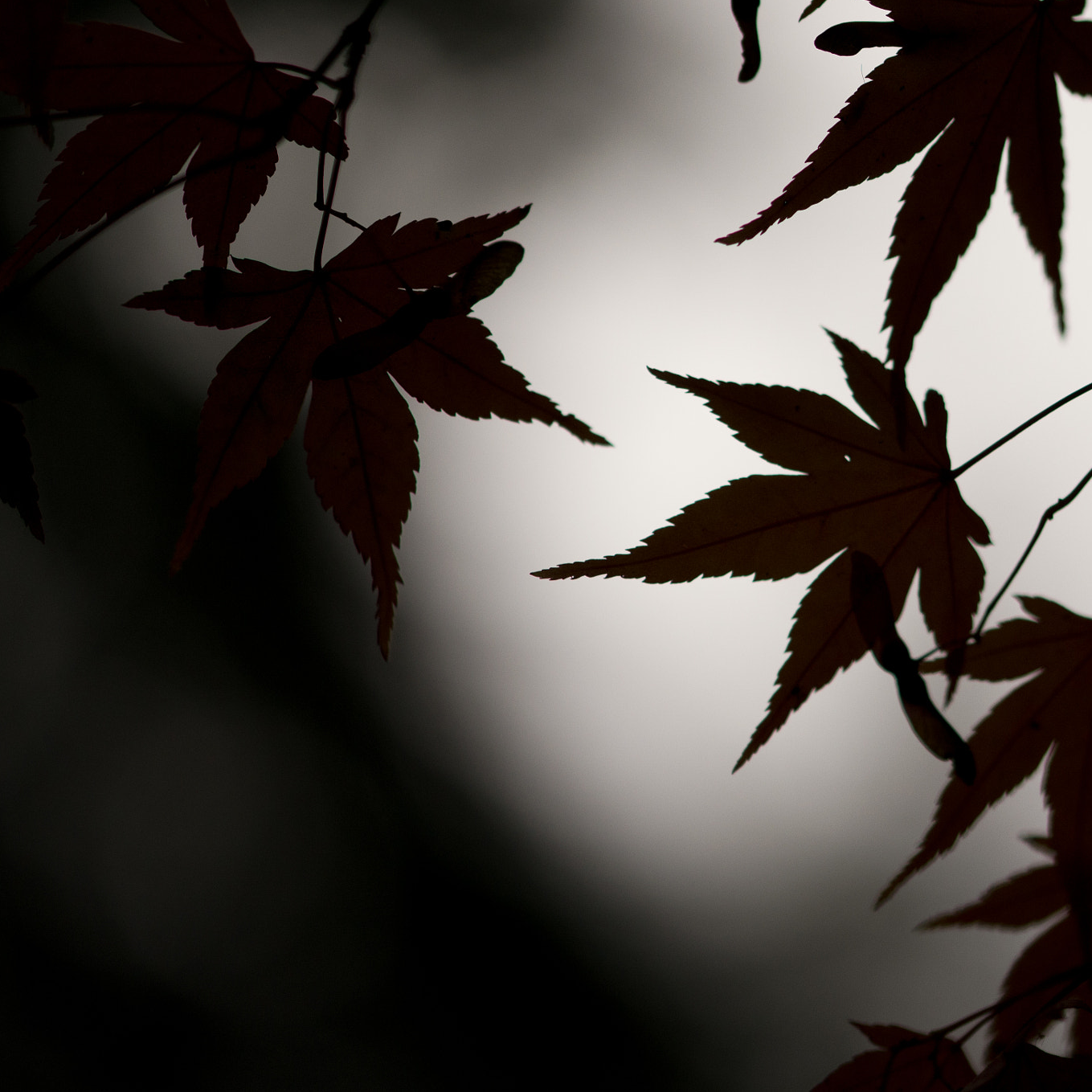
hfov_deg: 8.7
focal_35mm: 202
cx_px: 746
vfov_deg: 8.7
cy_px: 544
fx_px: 7197
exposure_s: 1/4000
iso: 200
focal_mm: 105
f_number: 3.3
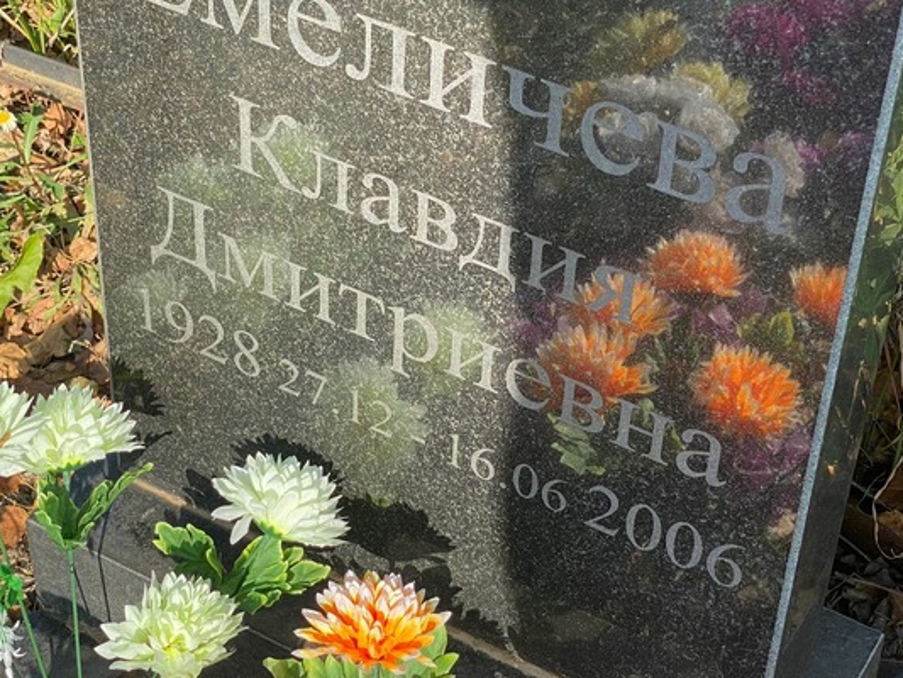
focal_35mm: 78
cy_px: 344
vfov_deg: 18.9
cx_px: 451
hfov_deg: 25.0
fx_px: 2035
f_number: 2
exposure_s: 1/578
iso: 20
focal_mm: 6
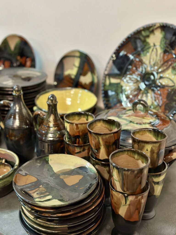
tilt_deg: -23.1
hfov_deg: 30.3
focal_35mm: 48
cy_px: 118
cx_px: 88
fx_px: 325
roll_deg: -2.9
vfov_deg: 39.7
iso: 500
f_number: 1.78
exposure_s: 1/33
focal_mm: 6.86
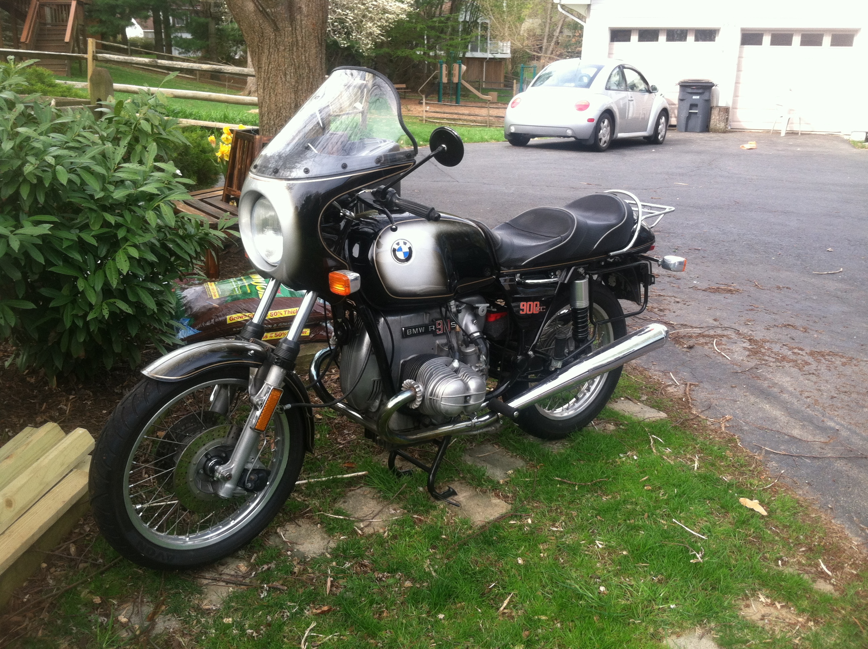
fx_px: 876
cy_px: 324
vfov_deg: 40.6
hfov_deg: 52.7
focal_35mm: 35
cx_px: 434
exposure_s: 1/141
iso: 80
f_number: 2.8
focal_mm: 3.85
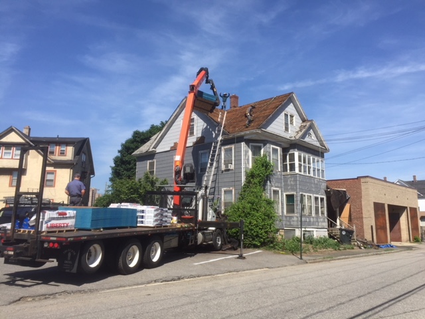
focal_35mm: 29
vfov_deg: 48.2
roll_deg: -2.0
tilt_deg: +11.0
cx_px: 212
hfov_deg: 61.7
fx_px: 356
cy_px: 160
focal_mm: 4.15
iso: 32
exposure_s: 1/1883
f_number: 2.2
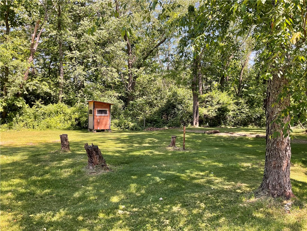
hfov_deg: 61.7
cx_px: 154
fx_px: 257
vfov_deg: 48.2
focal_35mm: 29
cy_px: 116
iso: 16
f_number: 1.8
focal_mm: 3
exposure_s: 1/204
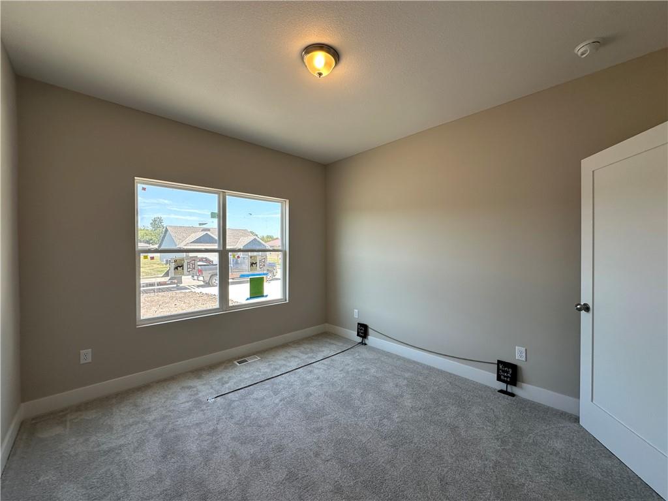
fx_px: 270
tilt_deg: -0.4
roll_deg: -0.4
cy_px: 250
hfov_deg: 102.1
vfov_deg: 85.7
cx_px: 334
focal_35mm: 14
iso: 40
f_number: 2.2
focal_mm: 2.22
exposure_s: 1/158
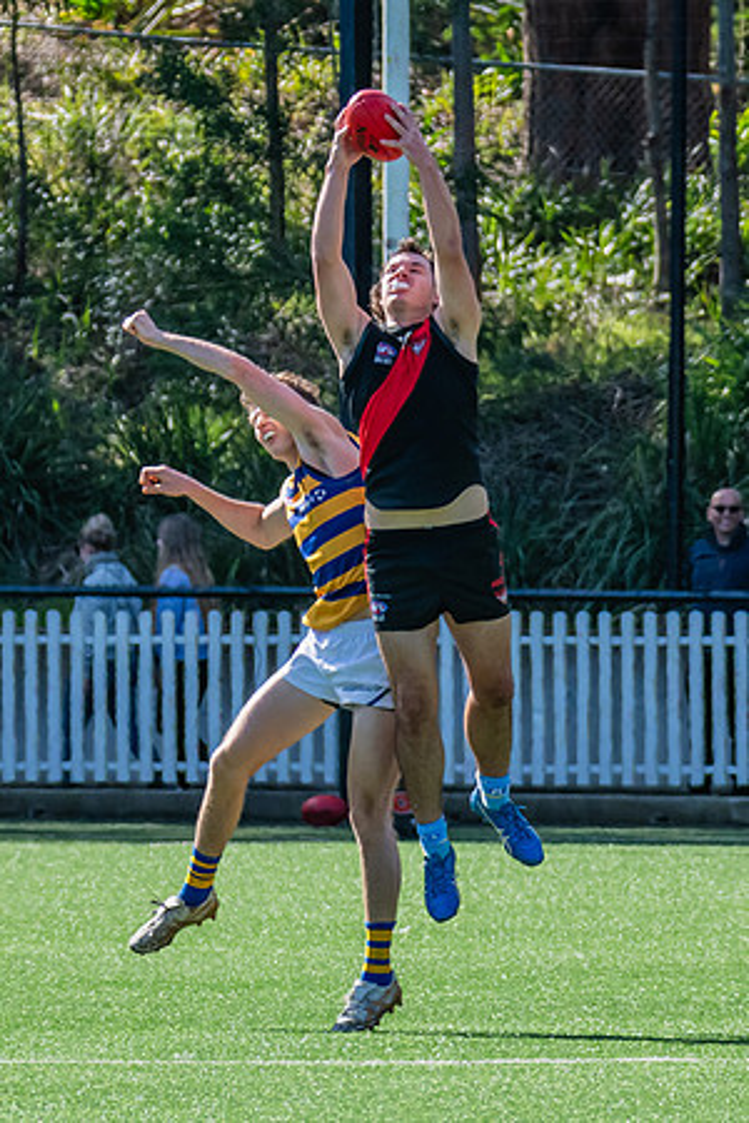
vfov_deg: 2.9
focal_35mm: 708
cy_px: 488
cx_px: 414
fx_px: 22082
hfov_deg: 1.9
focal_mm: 300
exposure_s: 1/1000
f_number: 10
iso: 800
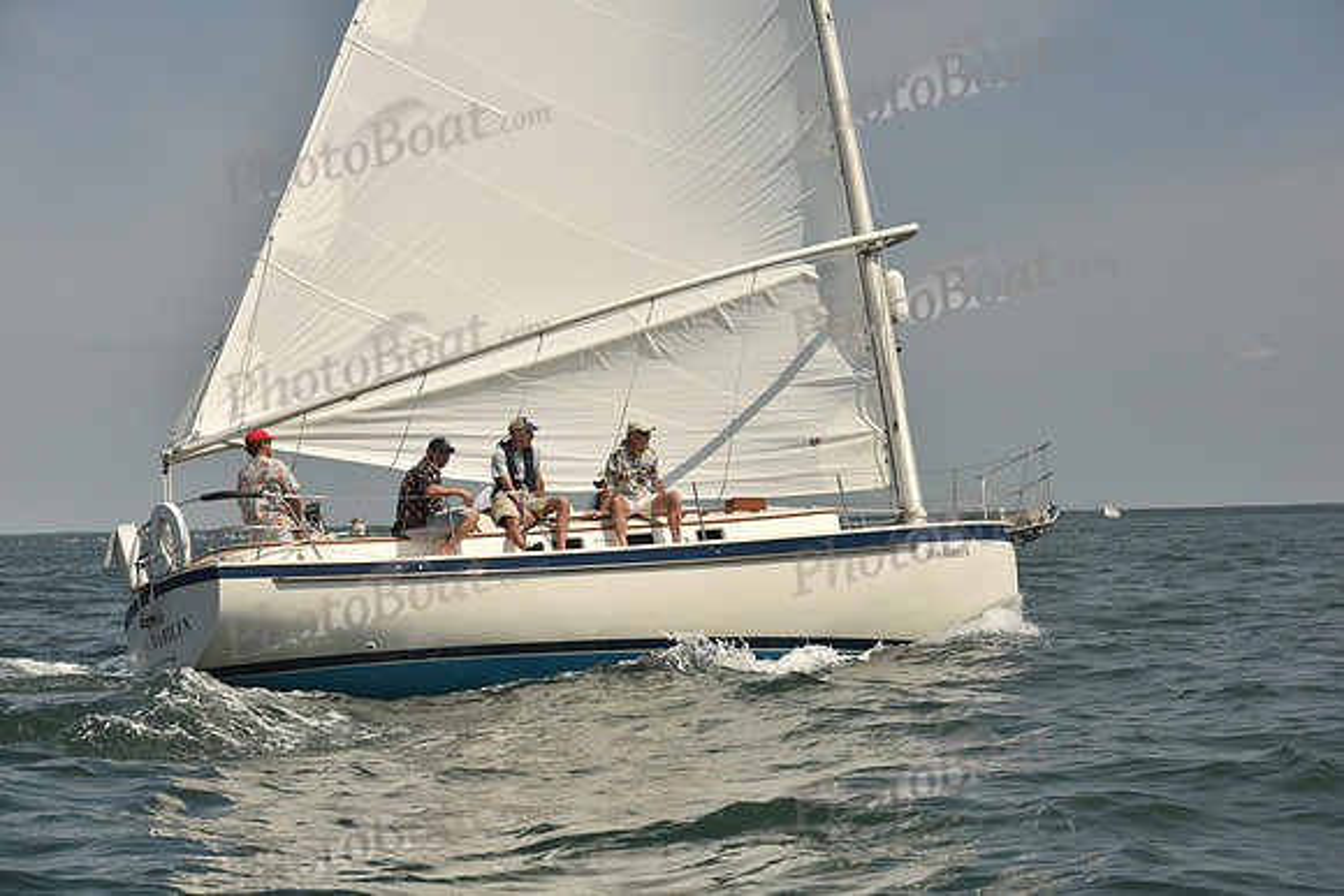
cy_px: 448
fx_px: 2614
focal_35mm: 70
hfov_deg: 28.8
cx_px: 672
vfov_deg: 19.5
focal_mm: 70
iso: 320
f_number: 8
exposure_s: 1/1000
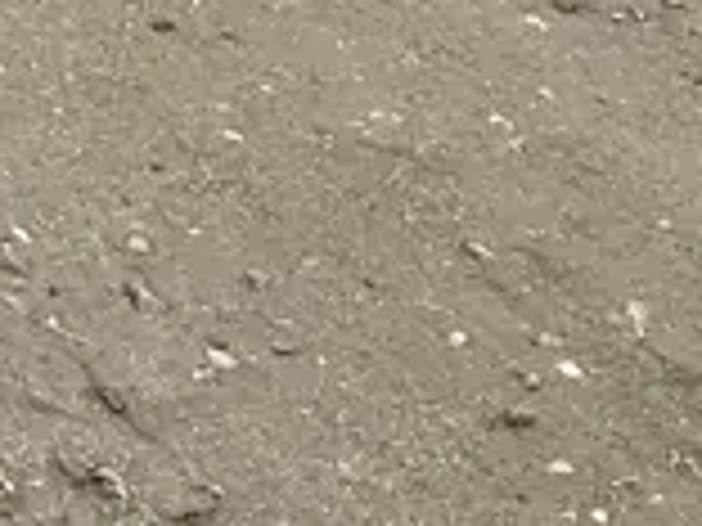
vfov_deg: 7.7
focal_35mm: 178
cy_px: -782
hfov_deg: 10.2
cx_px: -760
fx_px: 3610
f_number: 1.8
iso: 20
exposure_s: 1/122
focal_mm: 3
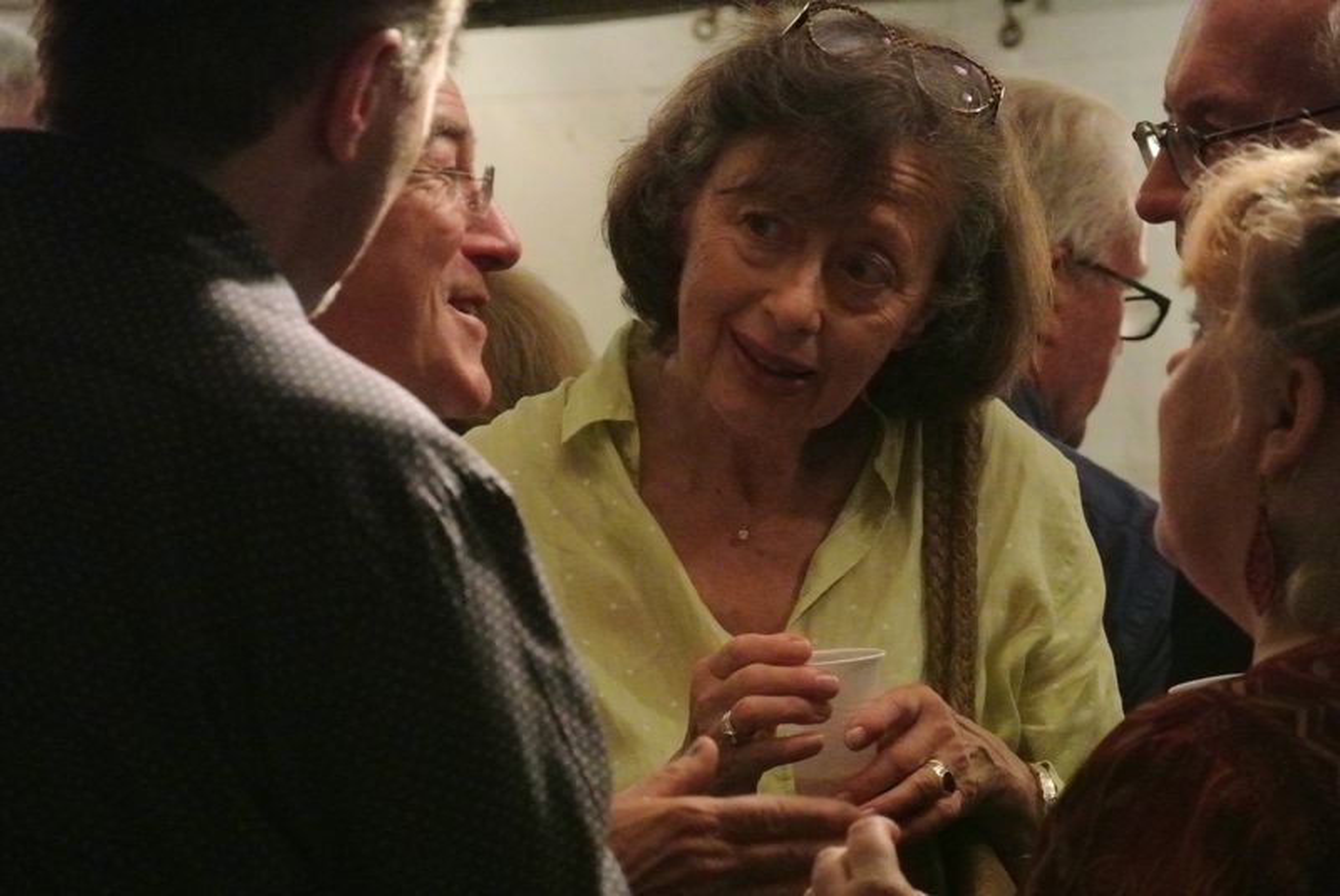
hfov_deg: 8.5
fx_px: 9016
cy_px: 448
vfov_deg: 5.7
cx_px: 670
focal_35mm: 242
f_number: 5.3
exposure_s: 1/200
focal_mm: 89.9
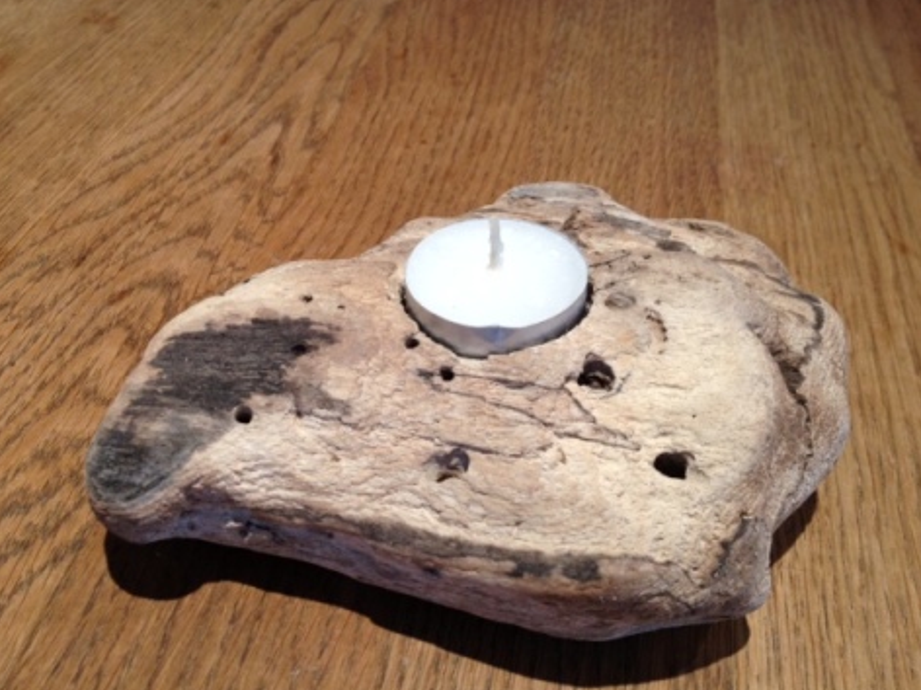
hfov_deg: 49.0
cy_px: 361
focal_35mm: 38
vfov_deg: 37.7
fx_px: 1011
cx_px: 453
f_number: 2.4
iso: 100
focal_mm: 4.28
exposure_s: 1/20
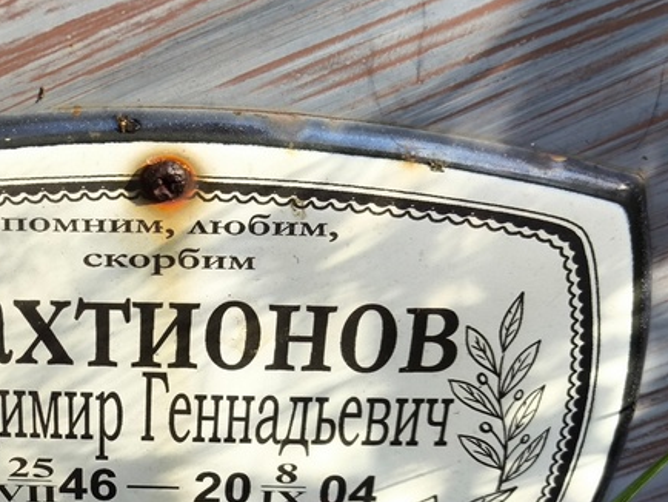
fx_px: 1776
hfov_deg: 20.8
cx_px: 59
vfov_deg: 16.0
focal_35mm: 92
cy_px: 411
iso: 50
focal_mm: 4.71
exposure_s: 1/120
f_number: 1.7
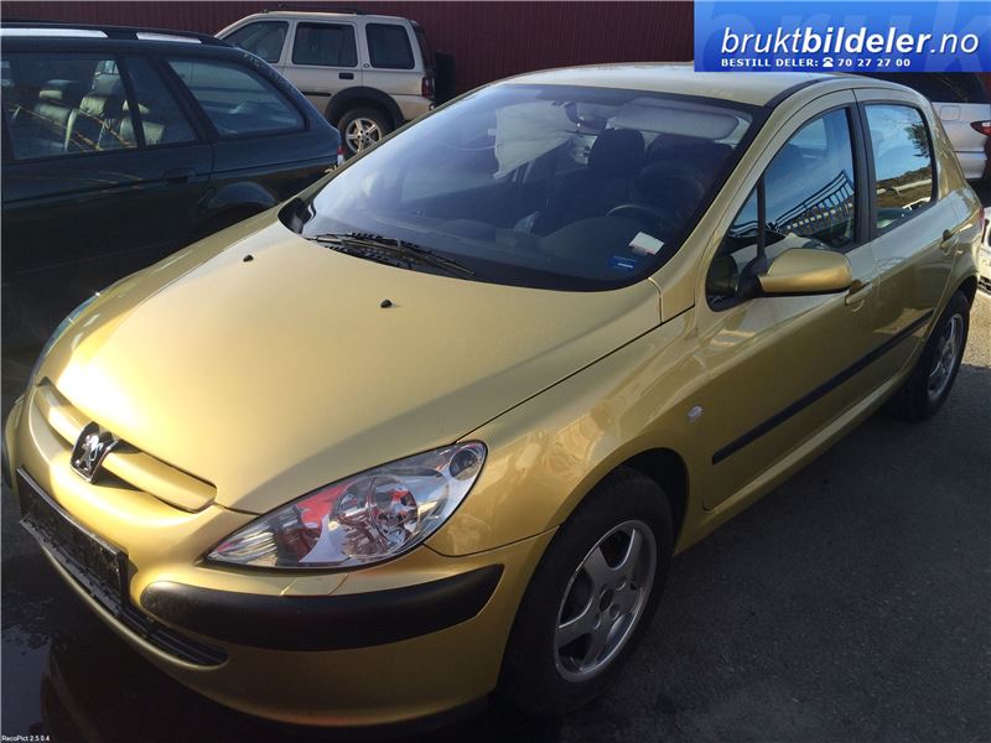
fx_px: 830
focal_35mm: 29
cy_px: 372
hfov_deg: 61.7
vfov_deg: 48.2
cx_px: 496
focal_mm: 4.15
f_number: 2.2
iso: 32
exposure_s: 1/662
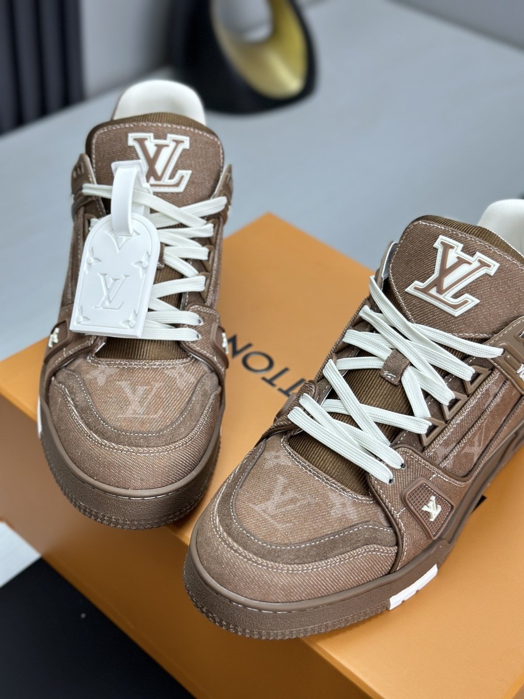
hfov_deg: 30.3
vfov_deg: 39.7
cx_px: 262
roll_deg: -6.3
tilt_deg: -41.3
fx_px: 969
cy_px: 350
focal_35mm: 48
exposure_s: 1/100
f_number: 1.78
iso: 64
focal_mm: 6.86
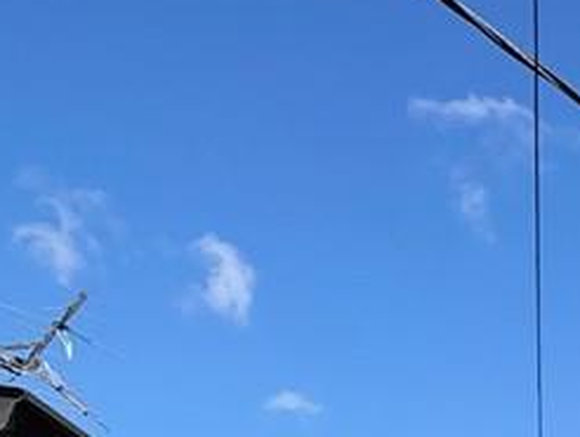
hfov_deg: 19.7
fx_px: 1526
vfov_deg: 14.0
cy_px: 836
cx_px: 766
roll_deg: -0.2
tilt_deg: +1.0
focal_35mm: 91
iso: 20
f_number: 2.2
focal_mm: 2.22
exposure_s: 1/809
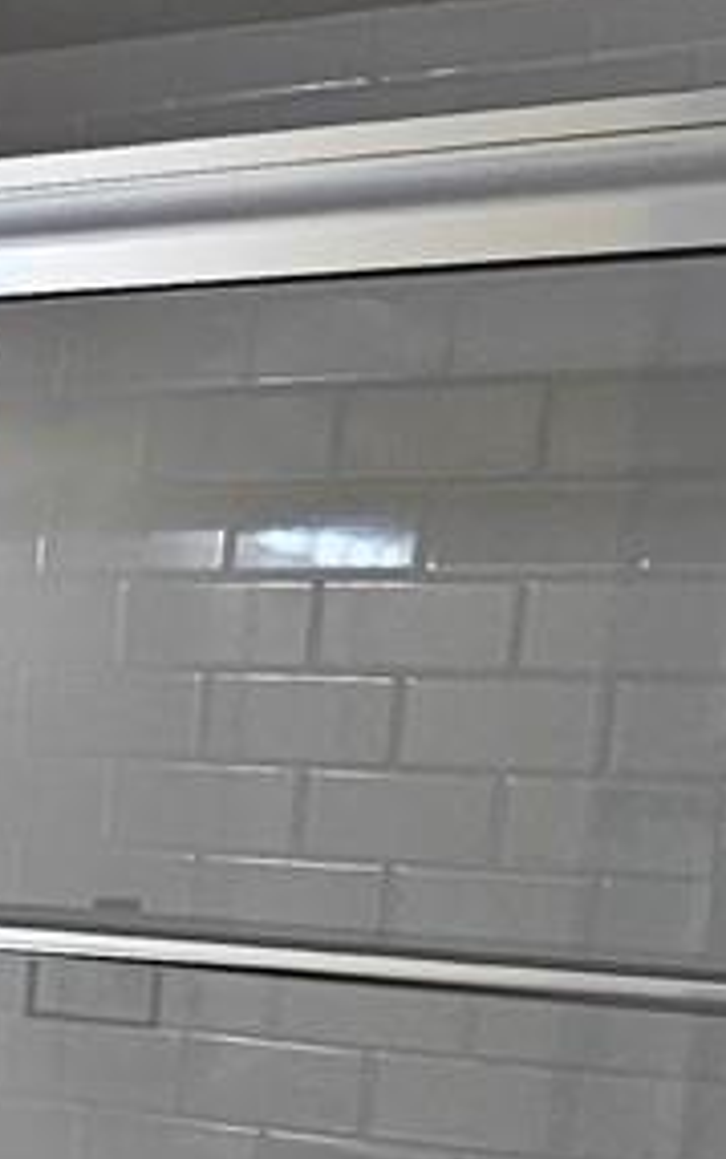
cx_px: -876
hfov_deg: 13.6
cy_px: 1147
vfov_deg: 25.5
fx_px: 2435
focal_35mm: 77
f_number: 2.2
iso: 125
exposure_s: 1/207
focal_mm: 2.2
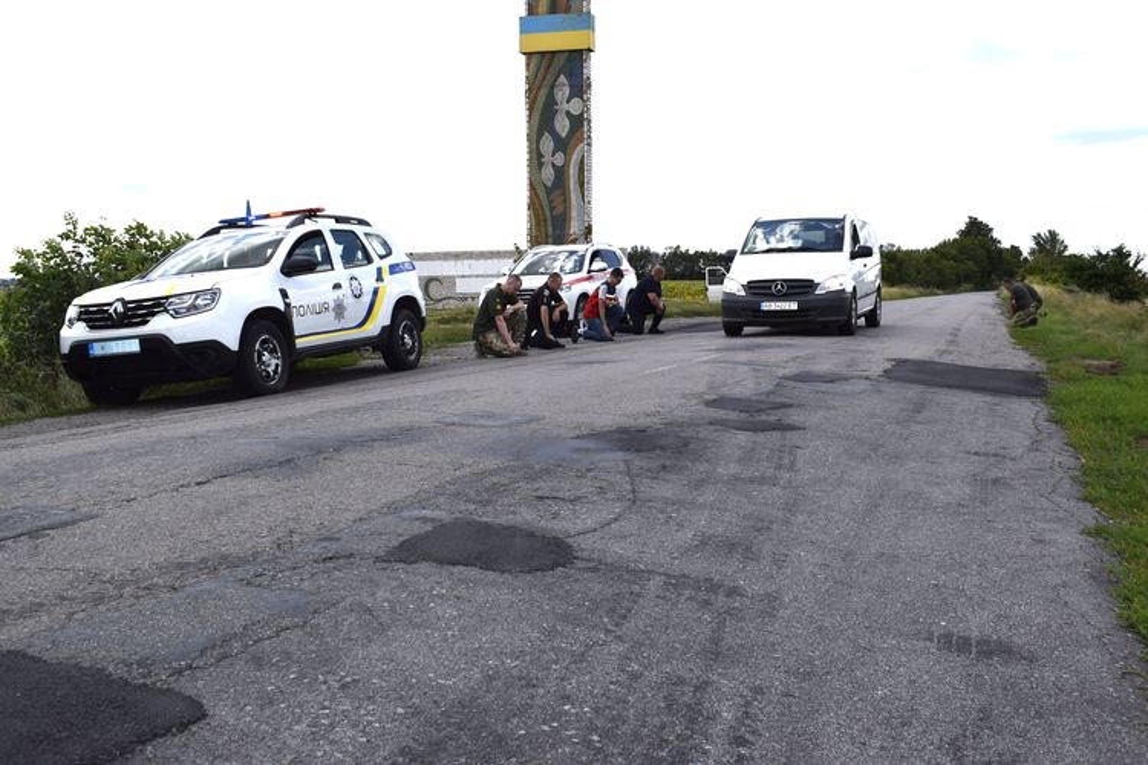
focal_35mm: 33
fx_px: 1052
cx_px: 574
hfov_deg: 57.2
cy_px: 382
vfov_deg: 40.0
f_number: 11
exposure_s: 1/200
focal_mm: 22
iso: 100
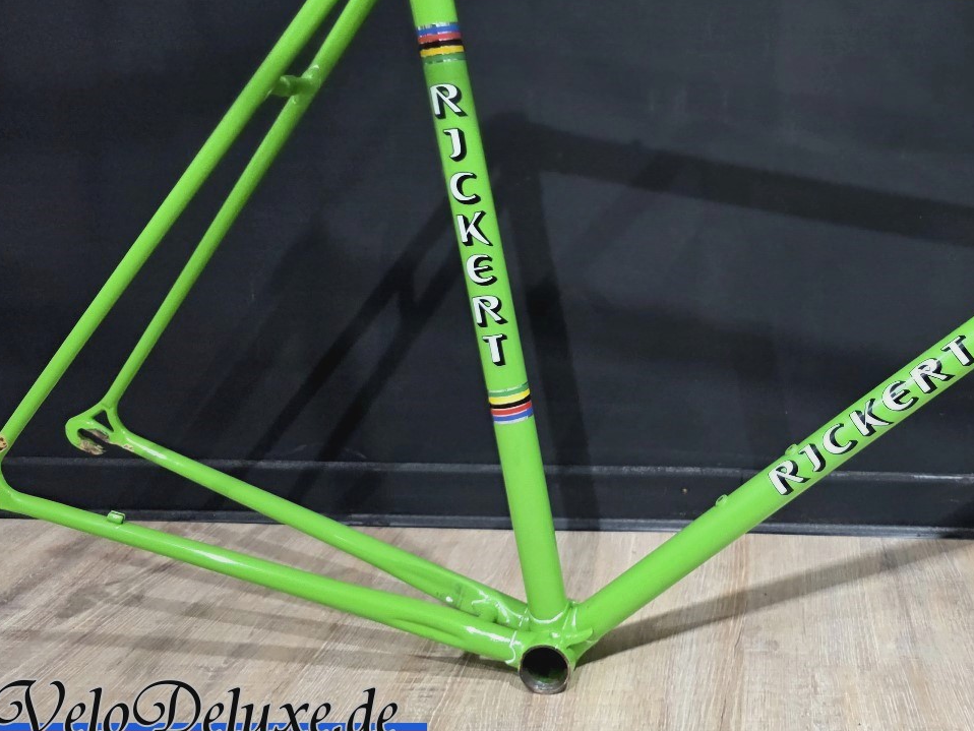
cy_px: 270
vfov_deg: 39.4
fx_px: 1013
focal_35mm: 36
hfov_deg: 49.5
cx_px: 718
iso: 500
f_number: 1.7
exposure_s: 1/100
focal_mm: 6.3
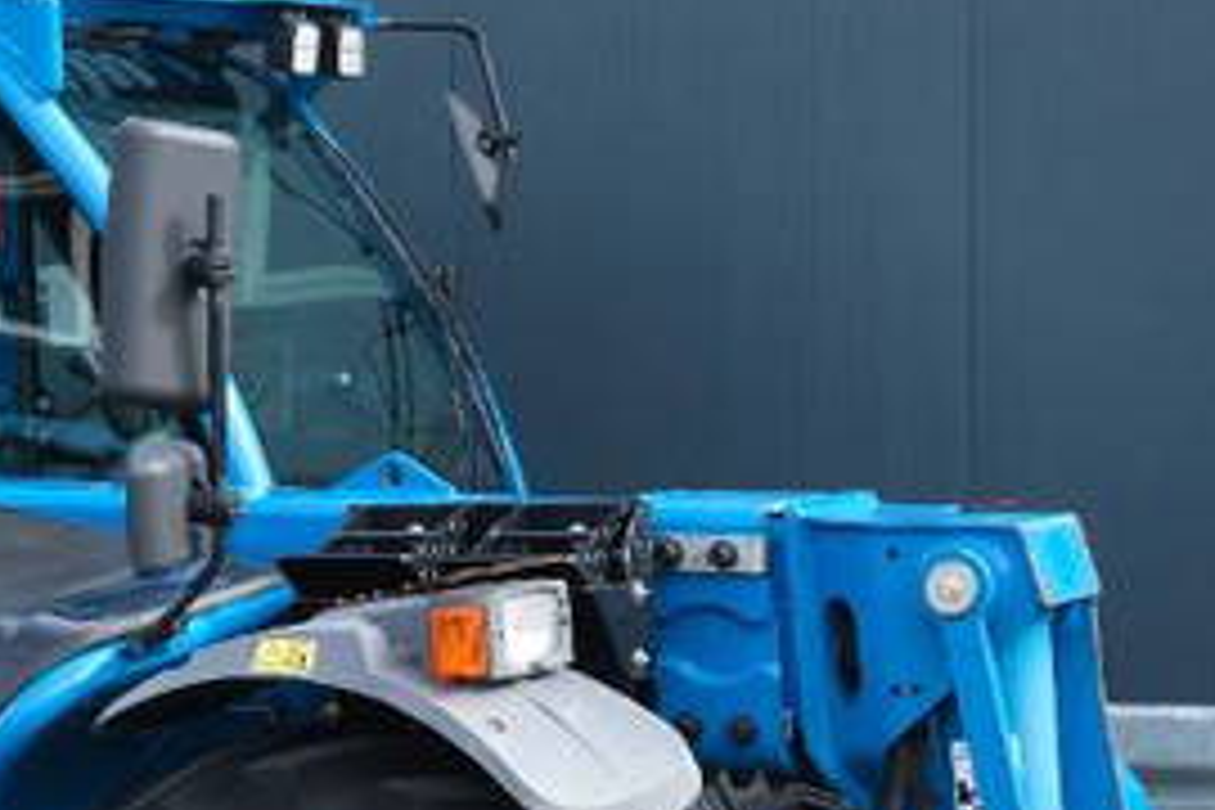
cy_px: 927
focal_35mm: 132
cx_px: 346
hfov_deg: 15.5
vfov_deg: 10.3
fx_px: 4455
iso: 160
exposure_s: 1/150
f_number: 4.5
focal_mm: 27.7
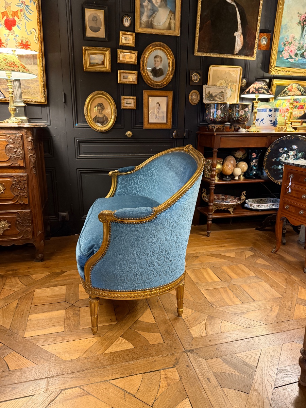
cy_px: 204
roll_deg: -0.8
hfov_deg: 56.8
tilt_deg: -14.5
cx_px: 153
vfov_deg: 71.6
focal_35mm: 24
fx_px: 283
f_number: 1.78
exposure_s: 1/33
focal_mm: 6.76
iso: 640
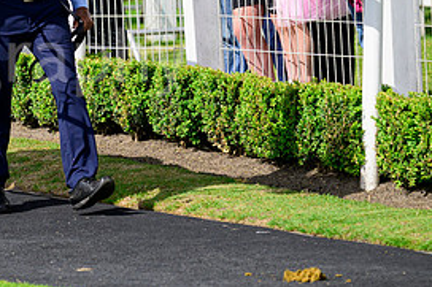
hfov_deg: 4.2
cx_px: -14
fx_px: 5888
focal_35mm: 491
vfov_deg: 2.8
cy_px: -18
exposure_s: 1/3200
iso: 800
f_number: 6.3
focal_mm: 230
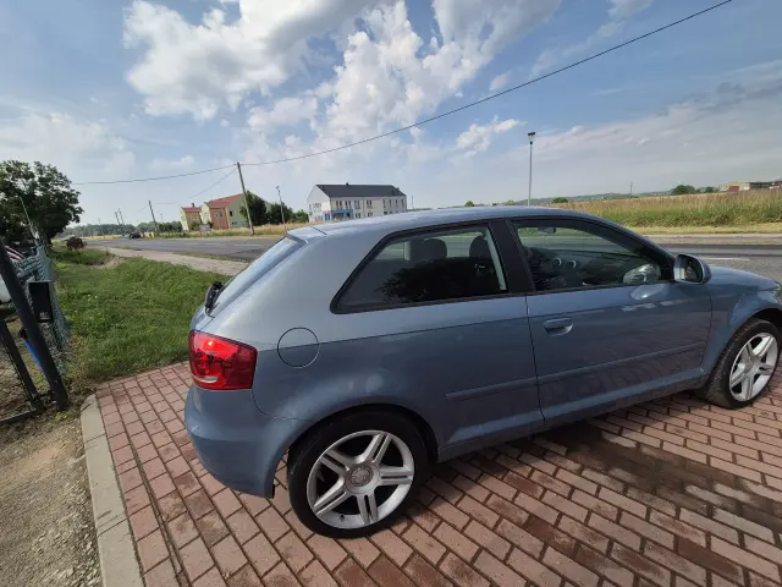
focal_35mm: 13
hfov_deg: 106.2
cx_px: 391
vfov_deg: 89.9
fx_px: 294
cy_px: 294
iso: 50
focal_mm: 2.2
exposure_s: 1/2080
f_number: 2.2
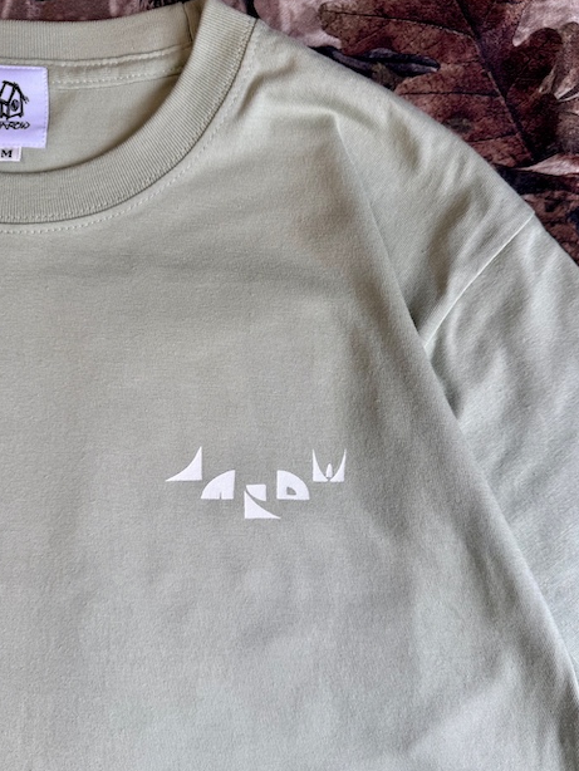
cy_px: 388
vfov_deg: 69.4
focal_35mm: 25
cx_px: 284
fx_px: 557
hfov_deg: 54.9
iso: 80
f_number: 1.78
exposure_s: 1/121
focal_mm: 6.76
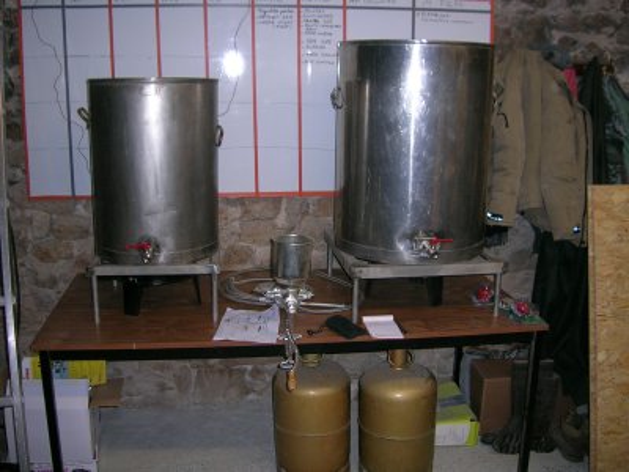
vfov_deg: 40.7
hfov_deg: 52.6
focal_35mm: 35
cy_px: 236
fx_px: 636
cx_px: 314
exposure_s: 1/60.1
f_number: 2.8
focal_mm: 5.4
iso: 75
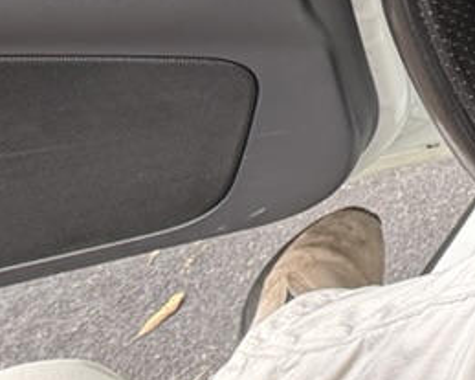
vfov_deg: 23.6
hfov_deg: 20.8
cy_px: -154
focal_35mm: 54
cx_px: 893
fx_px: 759
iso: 80
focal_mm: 2.22
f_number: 2.2
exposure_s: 1/99
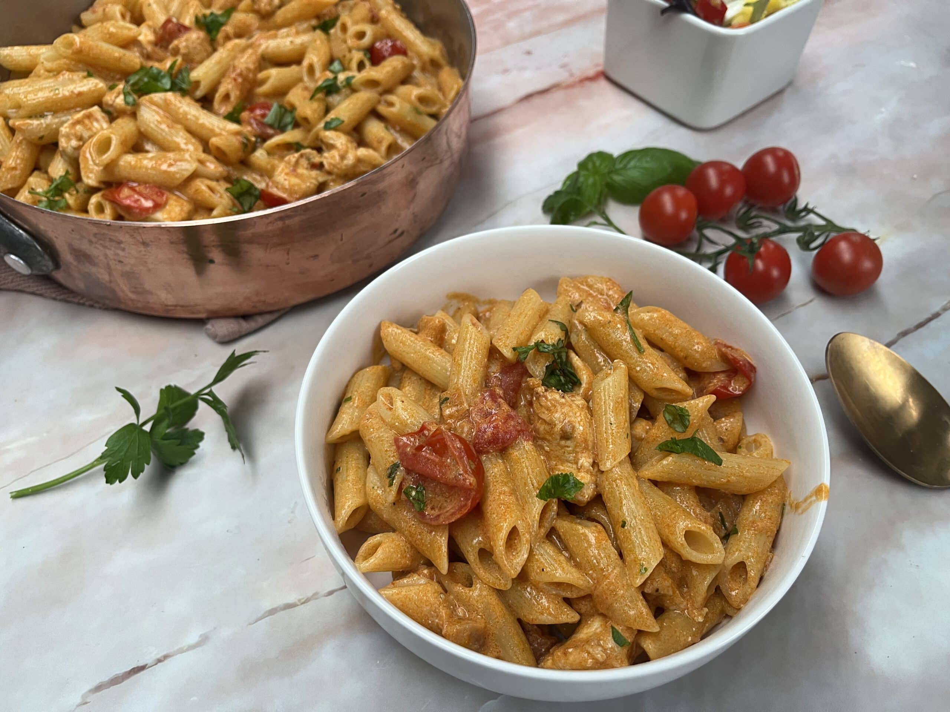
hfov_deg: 67.3
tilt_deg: -53.1
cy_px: 356
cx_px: 475
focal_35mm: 26
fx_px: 714
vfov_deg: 53.1
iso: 160
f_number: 1.6
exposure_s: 1/60
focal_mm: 5.1
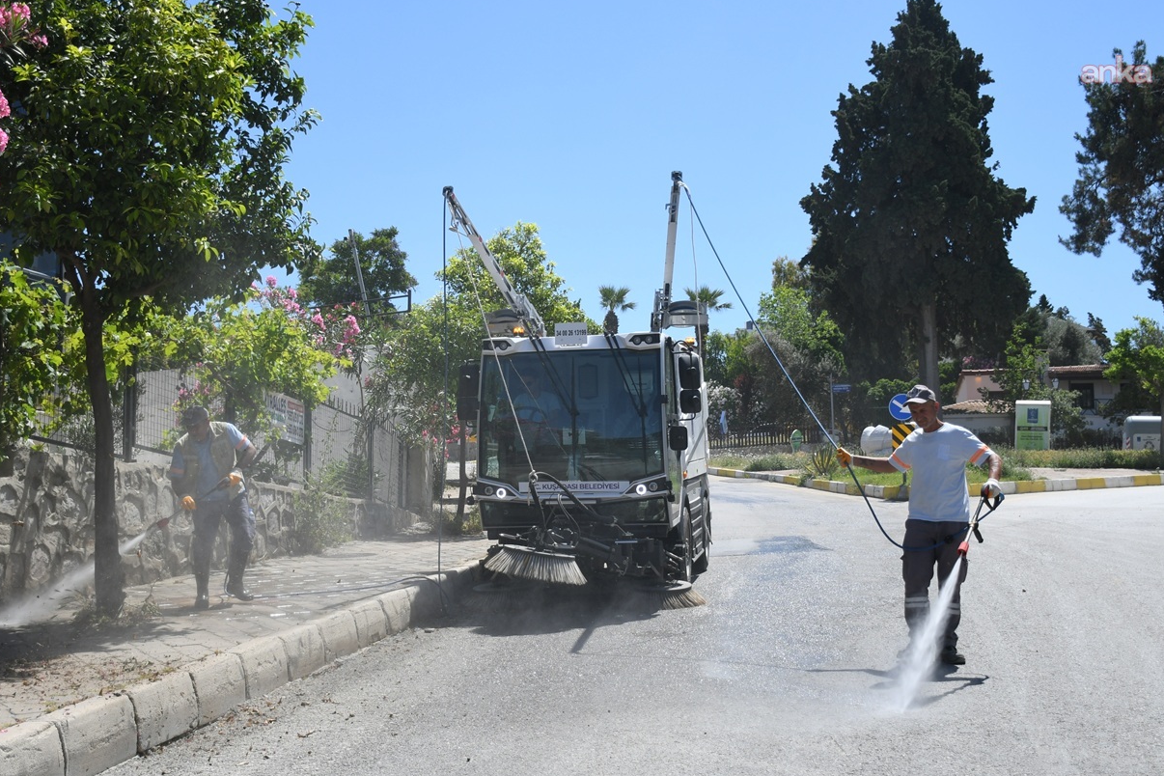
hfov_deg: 43.6
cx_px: 550
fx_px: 1455
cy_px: 433
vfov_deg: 29.8
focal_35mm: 45
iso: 100
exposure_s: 1/1000
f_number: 3.8
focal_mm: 26
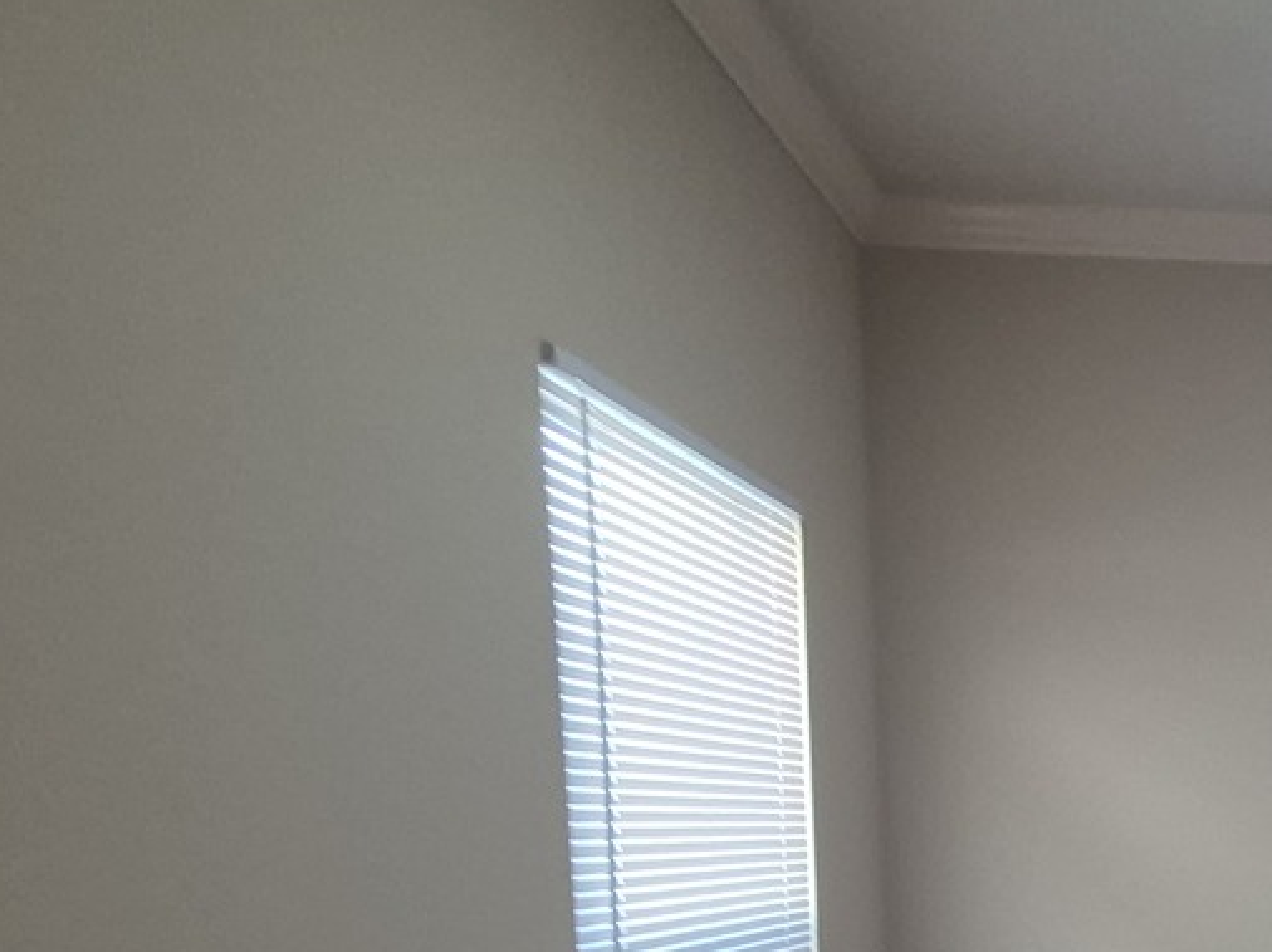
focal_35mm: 37
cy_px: 1052
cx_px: 1373
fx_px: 1359
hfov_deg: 41.1
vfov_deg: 33.5
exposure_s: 1/60
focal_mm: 1.74
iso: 160
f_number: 2.2
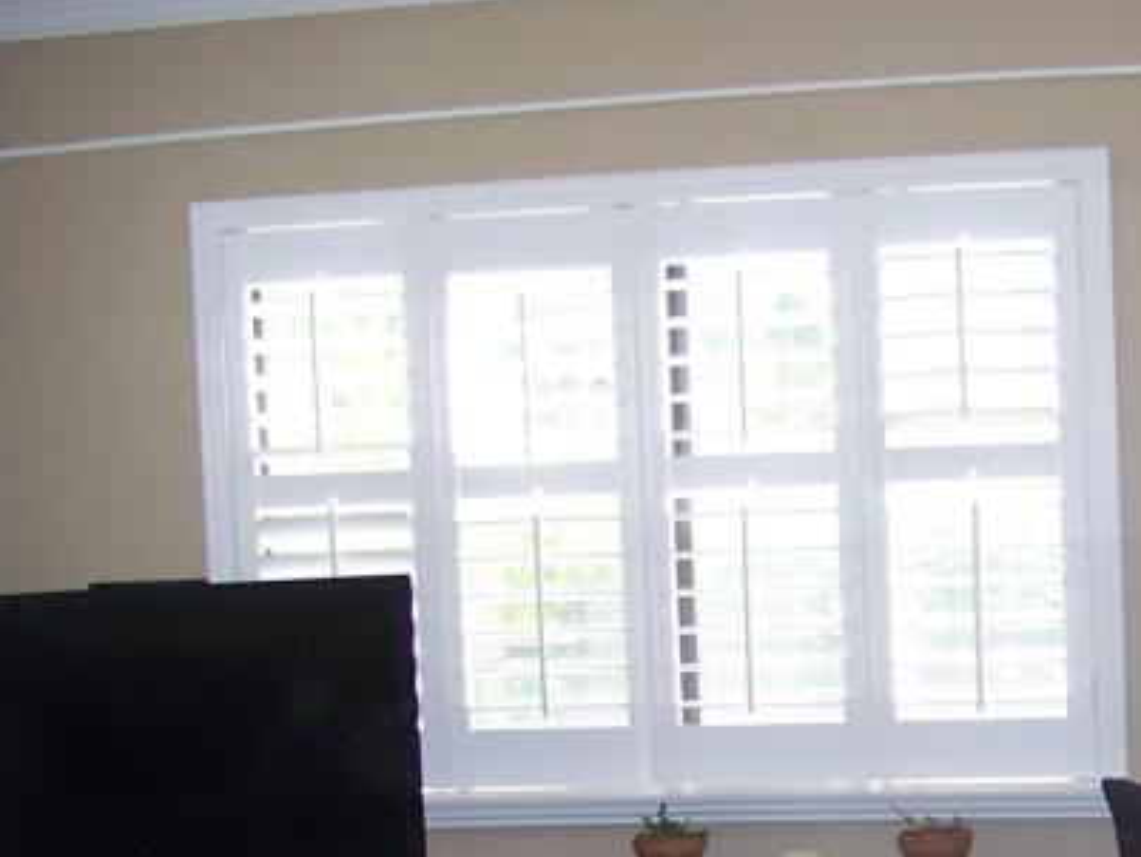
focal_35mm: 92
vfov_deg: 15.7
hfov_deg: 20.8
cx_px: 1067
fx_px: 3033
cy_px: 885
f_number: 2.8
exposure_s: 1/30
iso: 64
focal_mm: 5.85
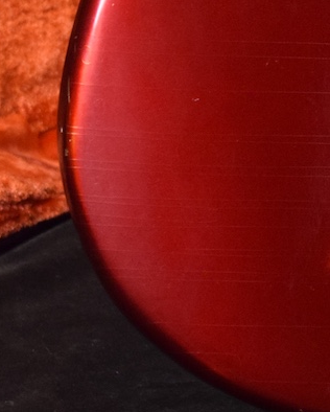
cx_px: 494
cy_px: -238
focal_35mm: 257
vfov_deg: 7.4
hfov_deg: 6.0
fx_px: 3133
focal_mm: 48
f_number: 5.3
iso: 2200
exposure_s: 1/60
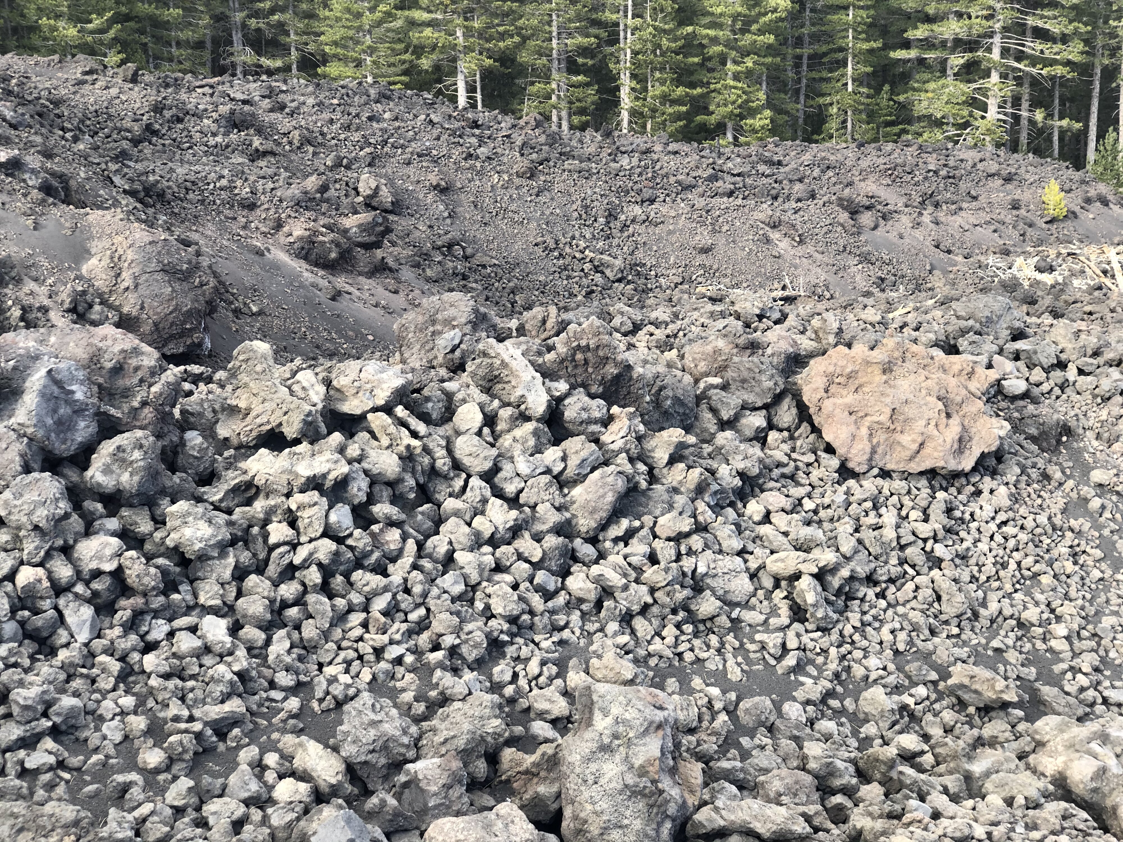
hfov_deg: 36.8
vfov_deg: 28.0
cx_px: 562
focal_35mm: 52
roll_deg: +3.0
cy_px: 421
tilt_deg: -13.3
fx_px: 1687
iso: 16
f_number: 2.4
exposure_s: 1/60
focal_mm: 6
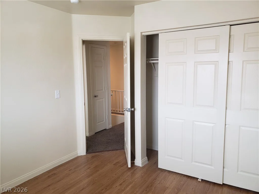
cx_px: 130
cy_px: 97
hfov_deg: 67.3
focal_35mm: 26
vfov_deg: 53.1
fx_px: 195
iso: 160
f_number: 2.4
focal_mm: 4.3
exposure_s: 1/60
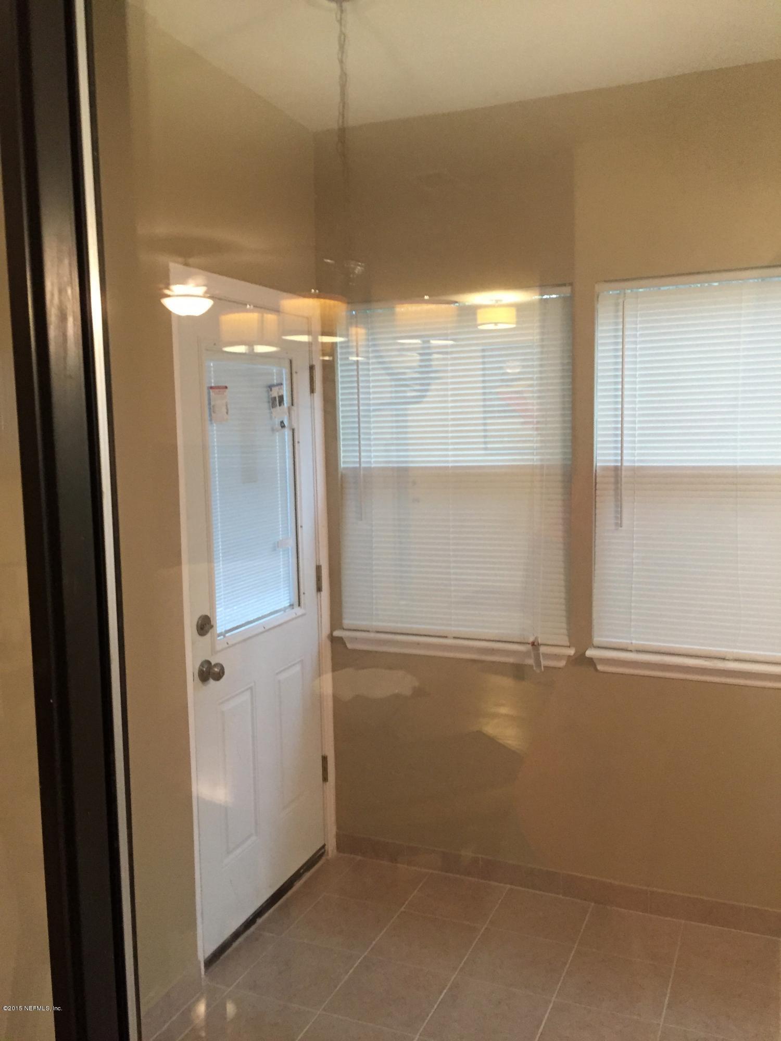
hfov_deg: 48.2
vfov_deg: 61.7
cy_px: 520
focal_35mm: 29
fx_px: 872
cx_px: 390
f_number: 2.2
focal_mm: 4.15
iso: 160
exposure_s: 1/30
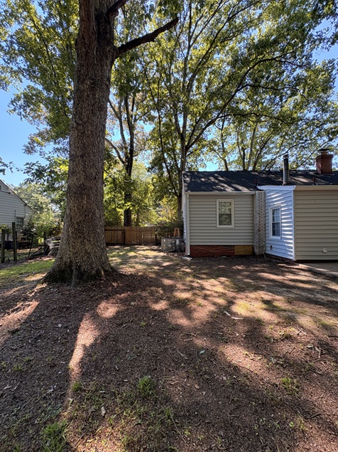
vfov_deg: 102.1
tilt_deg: +5.0
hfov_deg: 85.7
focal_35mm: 14
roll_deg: -0.6
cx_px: 169
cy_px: 226
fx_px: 182
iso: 64
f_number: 2.2
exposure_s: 1/165
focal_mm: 2.22
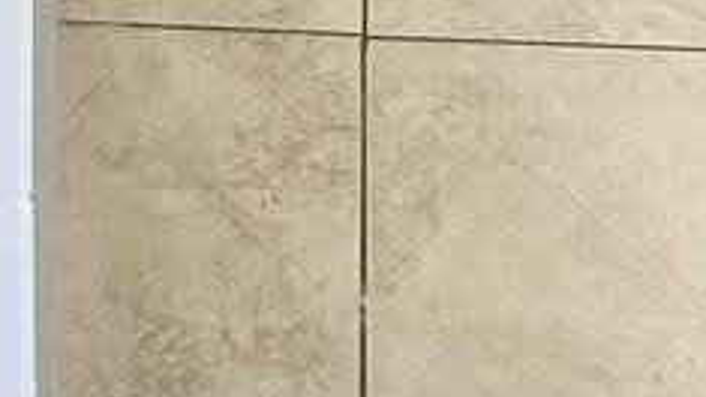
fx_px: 3612
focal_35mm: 193
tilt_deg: -22.2
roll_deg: -0.2
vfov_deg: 5.5
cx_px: 234
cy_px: -1134
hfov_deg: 11.2
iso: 100
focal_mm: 5.7
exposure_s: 1/120
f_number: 1.5
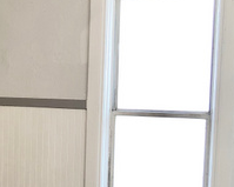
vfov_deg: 17.3
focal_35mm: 88
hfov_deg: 19.8
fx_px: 609
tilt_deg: -7.8
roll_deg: -0.6
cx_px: -80
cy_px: 143
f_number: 1.8
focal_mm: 4
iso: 40
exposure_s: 1/24
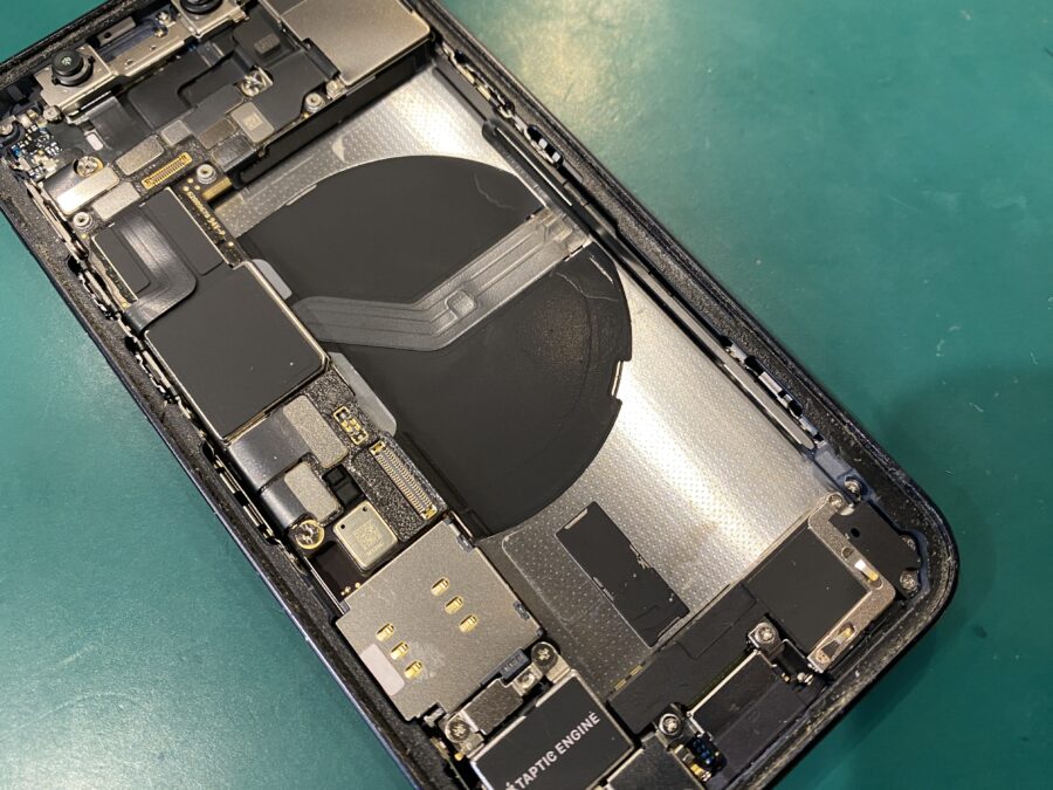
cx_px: 526
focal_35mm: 25
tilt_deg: -70.8
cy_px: 395
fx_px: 760
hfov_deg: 69.4
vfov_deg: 54.9
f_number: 1.8
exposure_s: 1/50
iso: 200
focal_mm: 4.25
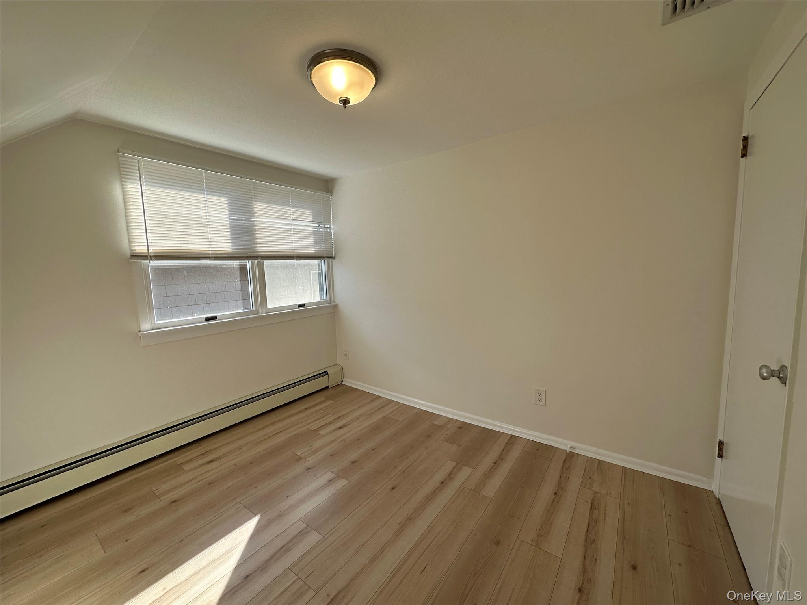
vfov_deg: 85.7
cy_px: 302
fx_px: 326
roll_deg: +1.5
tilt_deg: -6.8
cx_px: 404
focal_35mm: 14
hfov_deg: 102.1
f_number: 2.2
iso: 40
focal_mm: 2.22
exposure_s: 1/286
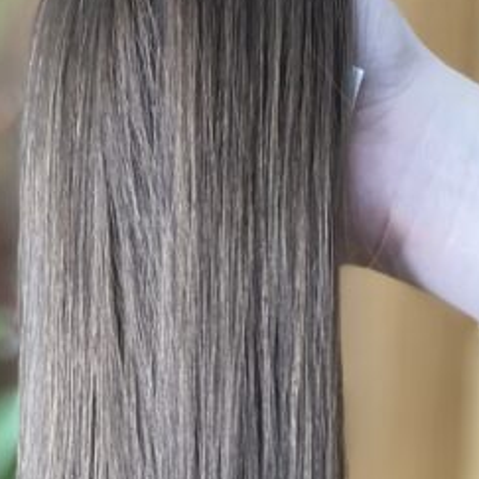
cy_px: 743
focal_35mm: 97
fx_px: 1519
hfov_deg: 17.9
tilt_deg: -9.2
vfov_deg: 16.2
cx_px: 177
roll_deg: +0.4
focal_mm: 4.2
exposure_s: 1/60
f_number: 1.6
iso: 160
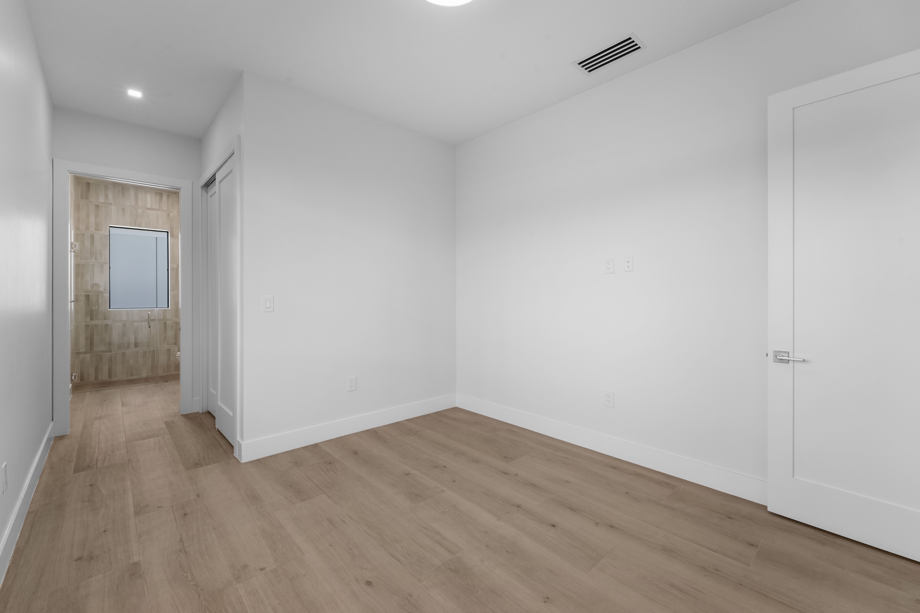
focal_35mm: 14
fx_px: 358
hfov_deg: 104.3
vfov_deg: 81.2
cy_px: 306
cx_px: 460
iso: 250
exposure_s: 1/20
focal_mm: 14
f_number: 14
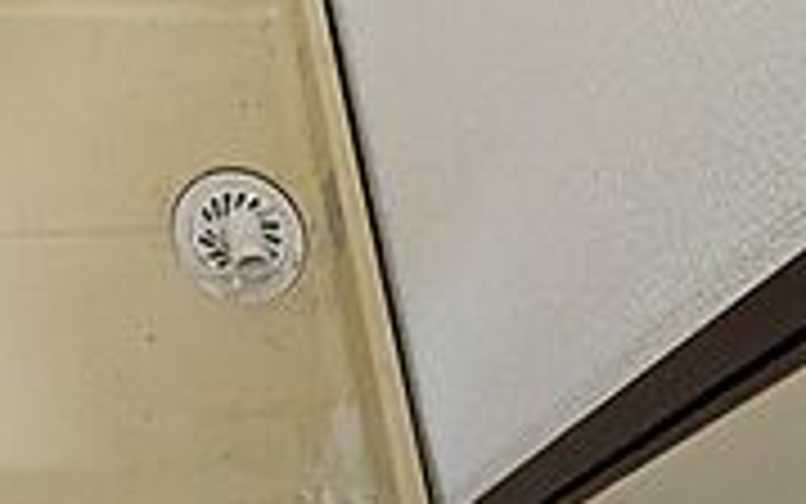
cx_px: 47
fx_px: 1165
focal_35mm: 53
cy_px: -261
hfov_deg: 35.4
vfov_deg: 20.7
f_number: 2.2
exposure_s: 1/120
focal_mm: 1.83
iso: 1076
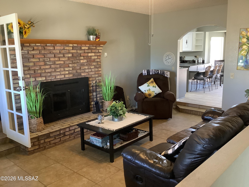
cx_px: 124
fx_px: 223
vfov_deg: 45.4
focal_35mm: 31
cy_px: 94
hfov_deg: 58.4
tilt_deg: -10.8
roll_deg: +1.3
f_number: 2.4
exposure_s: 1/40
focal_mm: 3.3
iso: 400
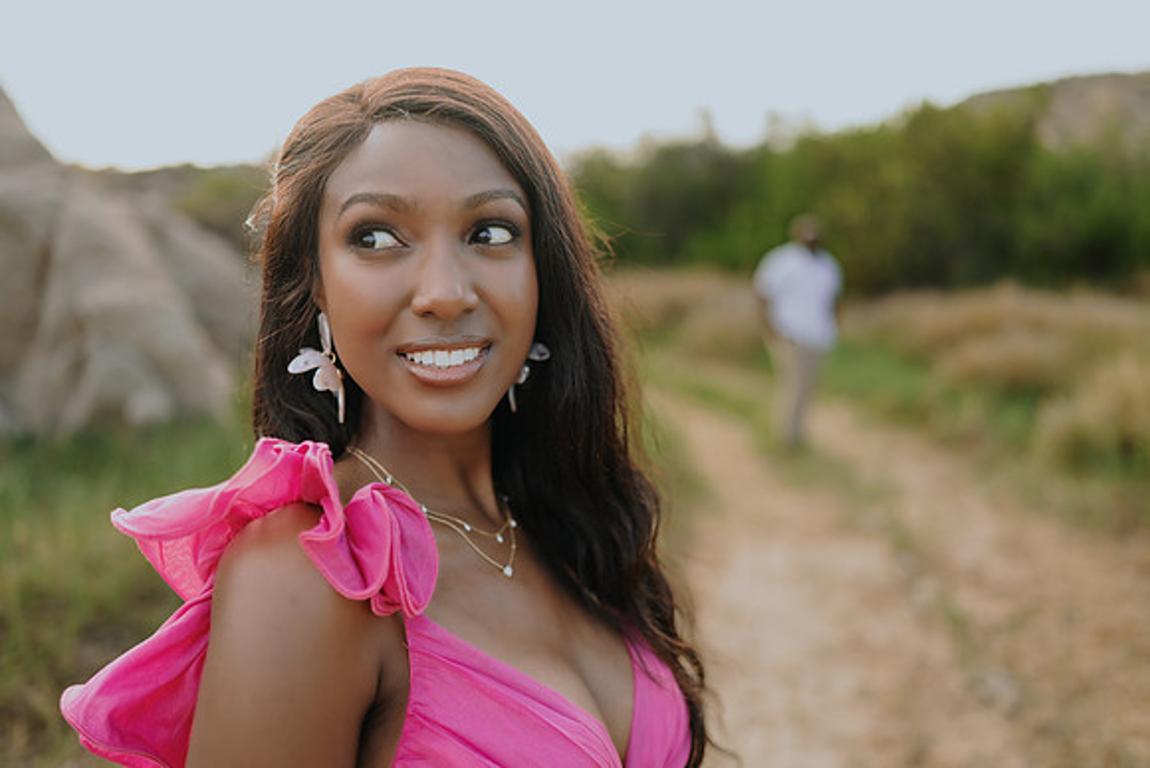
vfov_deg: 37.9
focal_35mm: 35
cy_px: 384
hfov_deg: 54.4
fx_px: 1118
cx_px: 575
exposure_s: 1/500
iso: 50
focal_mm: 35
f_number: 1.8
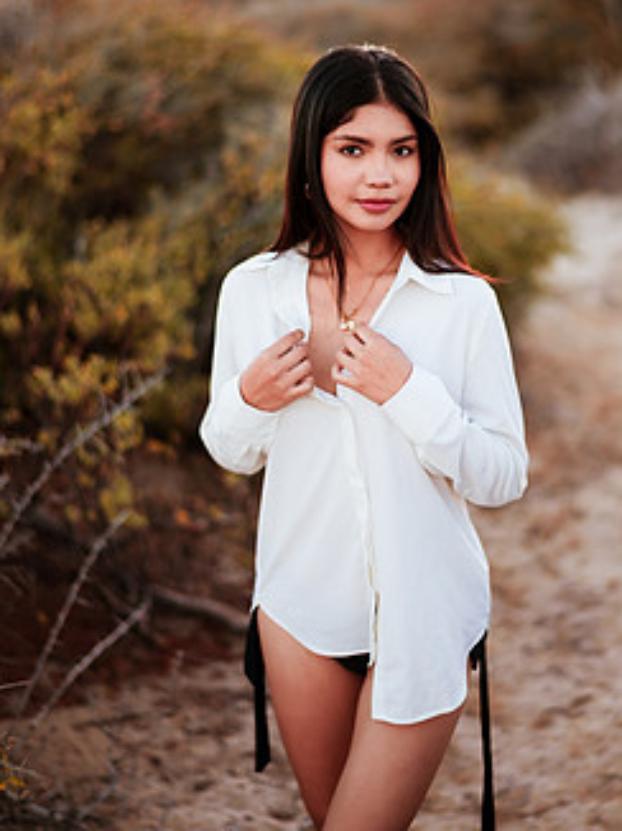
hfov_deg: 19.1
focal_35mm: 77
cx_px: 375
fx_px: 1847
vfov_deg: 25.3
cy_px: 344
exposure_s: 1/320
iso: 160
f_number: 1.4
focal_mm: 58
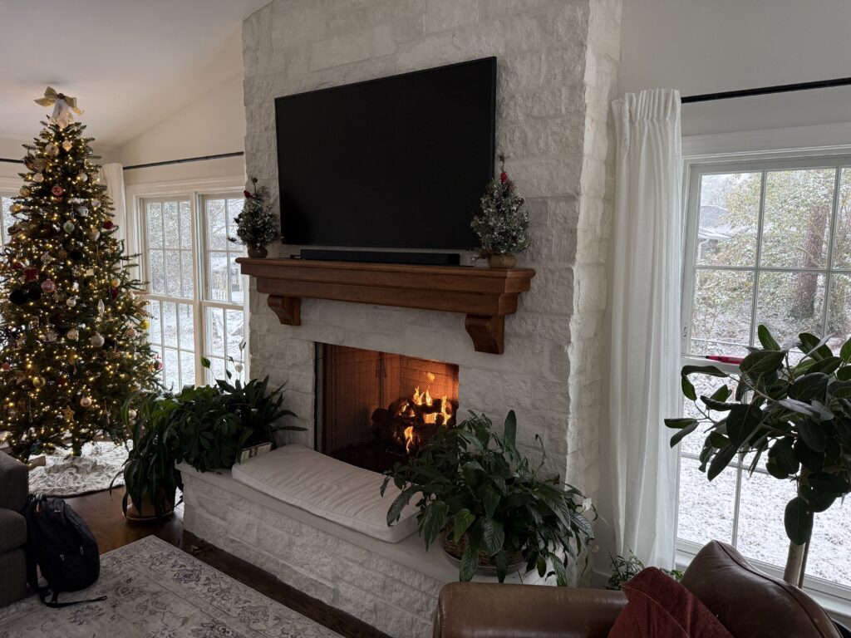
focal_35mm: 24
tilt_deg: -6.9
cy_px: 319
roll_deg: -0.6
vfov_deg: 56.8
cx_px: 426
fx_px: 590
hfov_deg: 71.6
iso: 200
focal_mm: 6.76
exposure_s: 1/175
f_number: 1.78
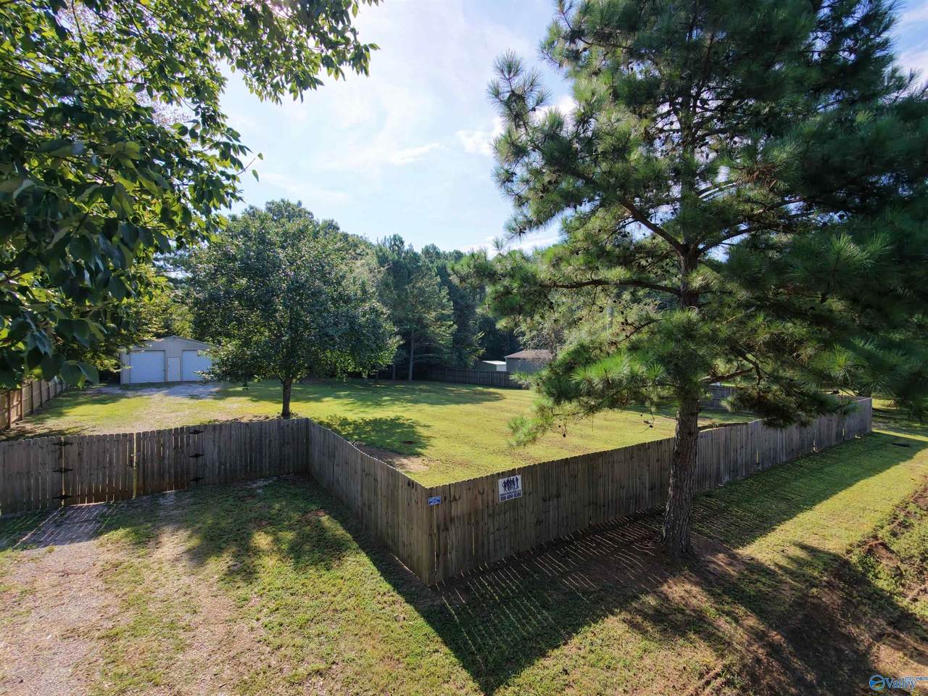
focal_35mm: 16
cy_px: 348
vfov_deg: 78.1
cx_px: 464
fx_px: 429
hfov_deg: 94.5
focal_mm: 3.05
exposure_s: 1/250
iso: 100
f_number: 2.2
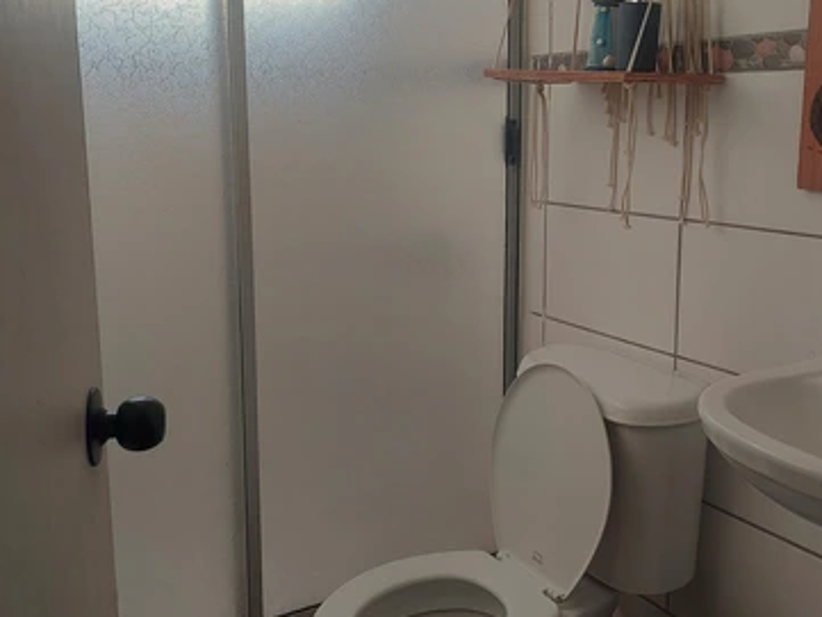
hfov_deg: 63.1
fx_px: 665
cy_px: 262
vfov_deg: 49.6
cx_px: 474
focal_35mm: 28
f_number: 1.8
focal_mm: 5.06
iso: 40
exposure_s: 1/100
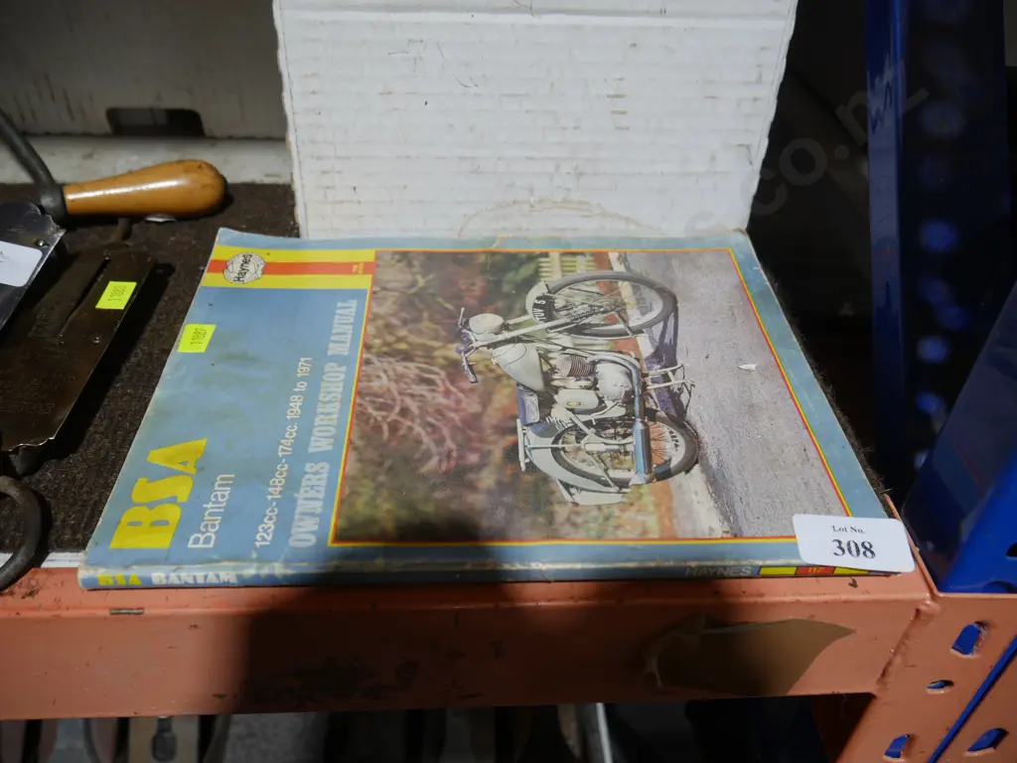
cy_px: 382
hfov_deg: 63.4
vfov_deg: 49.7
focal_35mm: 28
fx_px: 823
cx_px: 508
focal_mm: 14
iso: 250
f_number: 4
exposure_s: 1/60
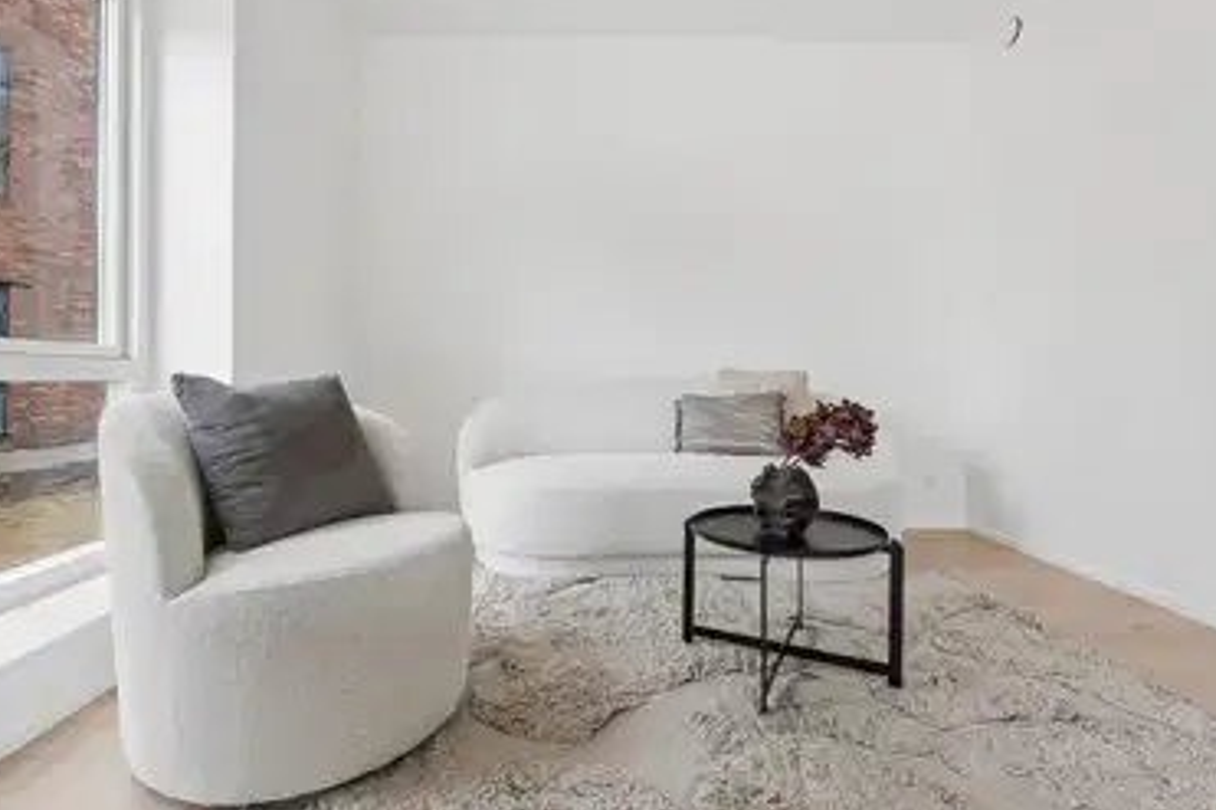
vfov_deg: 67.7
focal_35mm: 18
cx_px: 583
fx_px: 603
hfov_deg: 90.5
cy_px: 384
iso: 320
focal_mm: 10.5
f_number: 8
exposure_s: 1/13
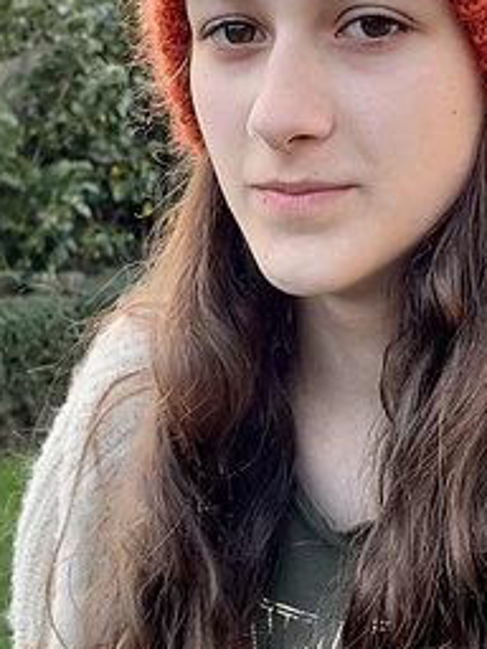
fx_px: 1219
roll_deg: +1.5
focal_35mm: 65
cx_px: 233
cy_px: 317
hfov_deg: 22.6
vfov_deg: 29.8
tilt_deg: -12.3
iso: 64
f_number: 1.6
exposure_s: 1/121
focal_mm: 4.2
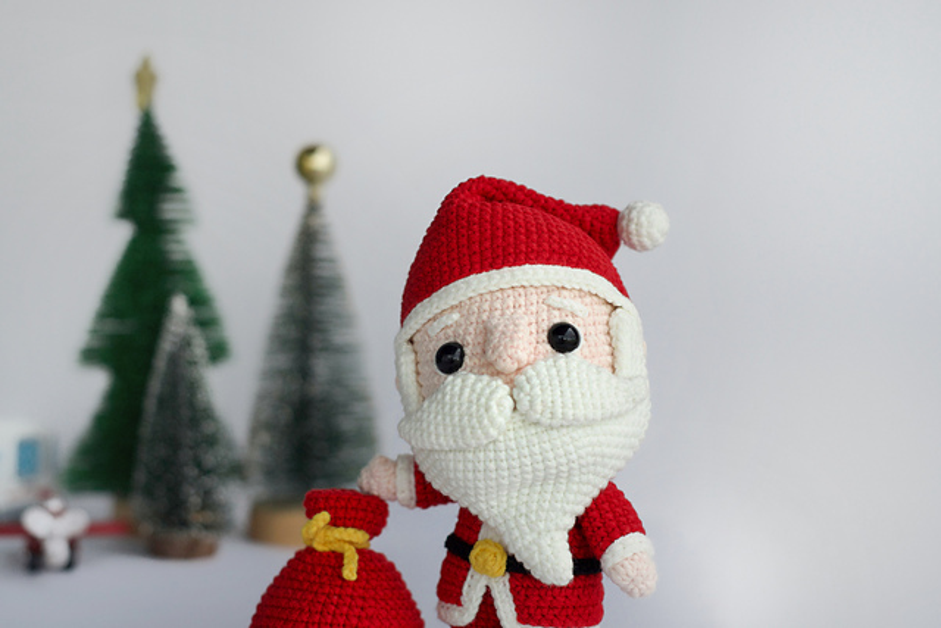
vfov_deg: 18.2
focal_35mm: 75
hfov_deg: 27.0
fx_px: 1961
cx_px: 470
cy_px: 314
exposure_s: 1/160
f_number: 3.2
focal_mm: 50
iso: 400
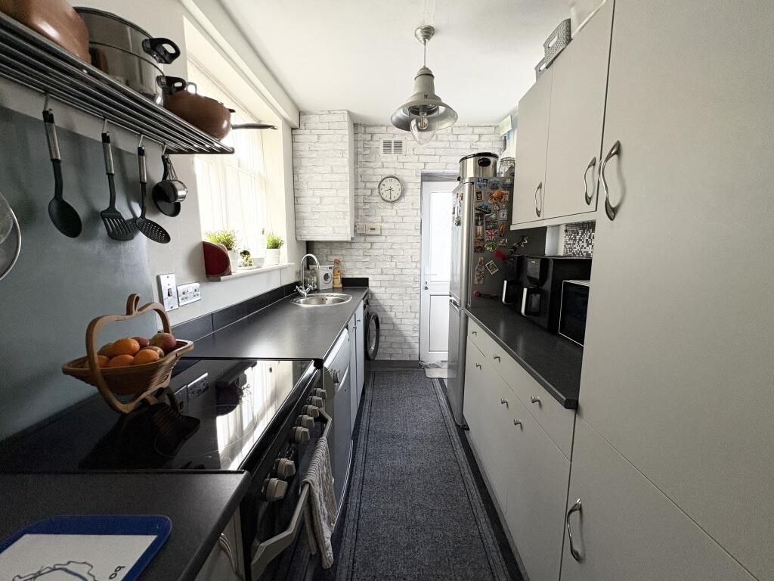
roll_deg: -0.4
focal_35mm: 14
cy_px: 290
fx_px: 313
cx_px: 387
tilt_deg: -7.6
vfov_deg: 85.7
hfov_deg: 102.1
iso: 250
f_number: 2.2
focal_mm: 2.22
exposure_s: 1/60
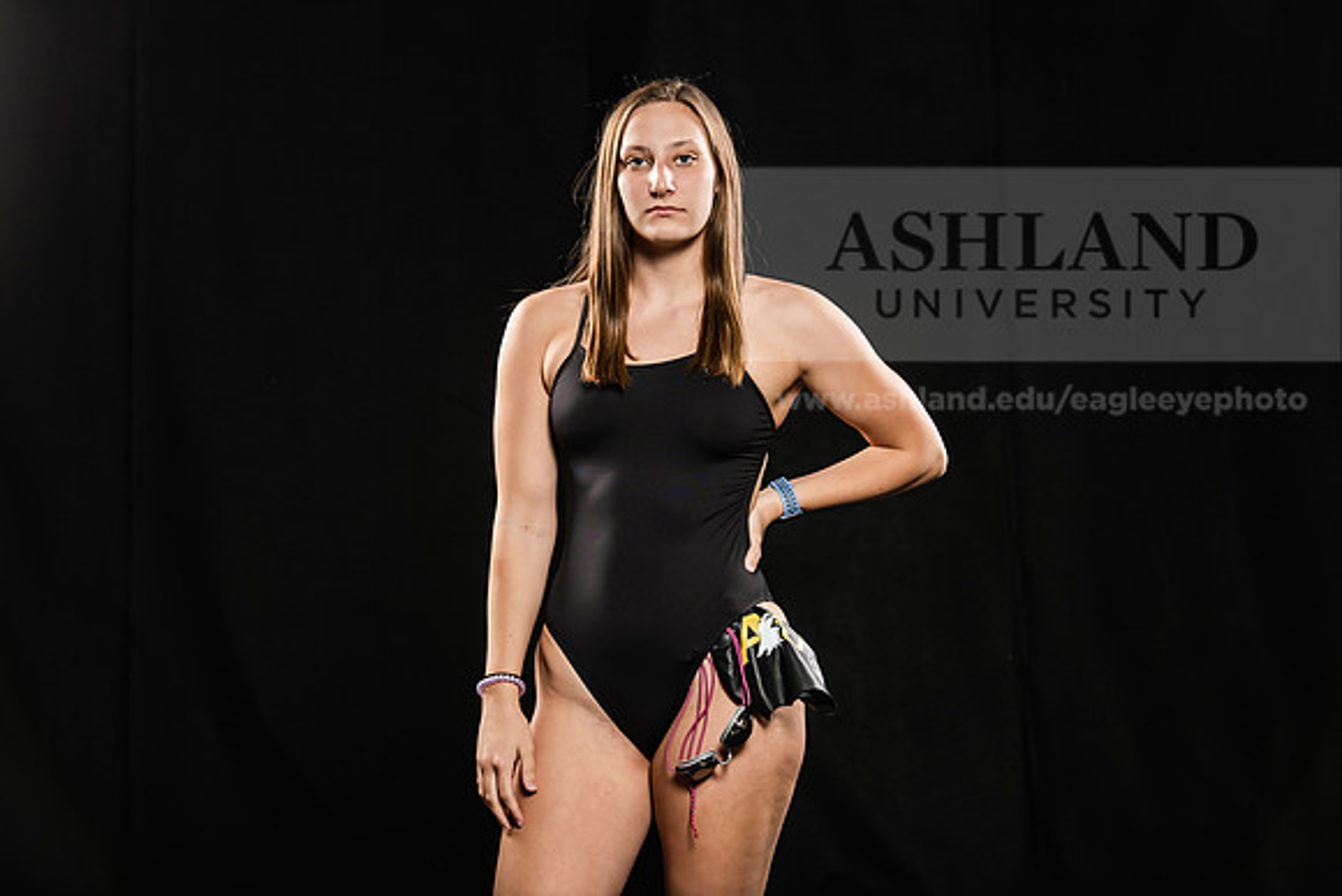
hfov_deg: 20.0
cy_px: 448
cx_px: 671
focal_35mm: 102
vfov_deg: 13.4
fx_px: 3803
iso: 320
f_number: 5.6
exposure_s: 1/250
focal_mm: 102
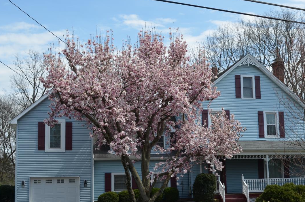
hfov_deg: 38.8
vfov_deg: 26.3
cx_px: 185
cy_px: 121
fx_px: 431
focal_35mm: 51
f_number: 8
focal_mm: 24
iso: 140
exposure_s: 1/250
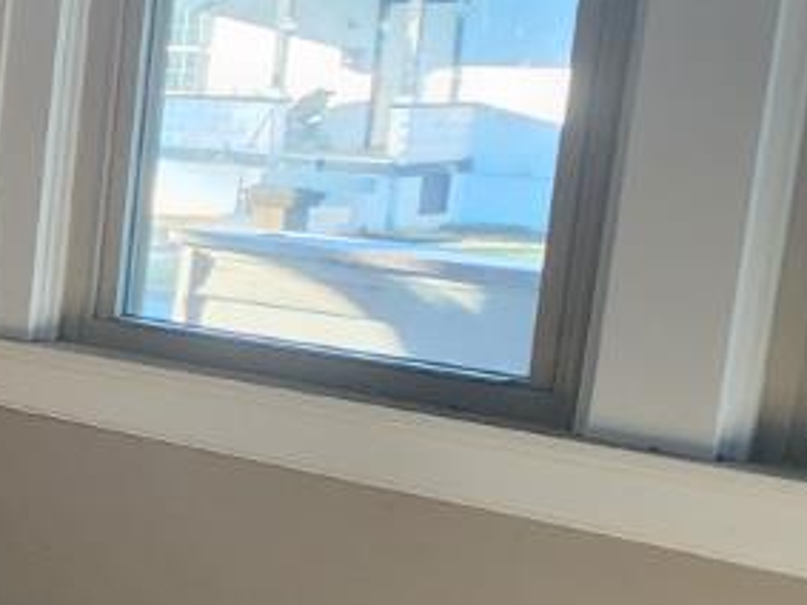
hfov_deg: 16.4
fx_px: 1608
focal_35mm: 69
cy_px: 275
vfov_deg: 21.3
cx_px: -1004
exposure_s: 1/60
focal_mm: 2.2
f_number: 2.2
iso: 250
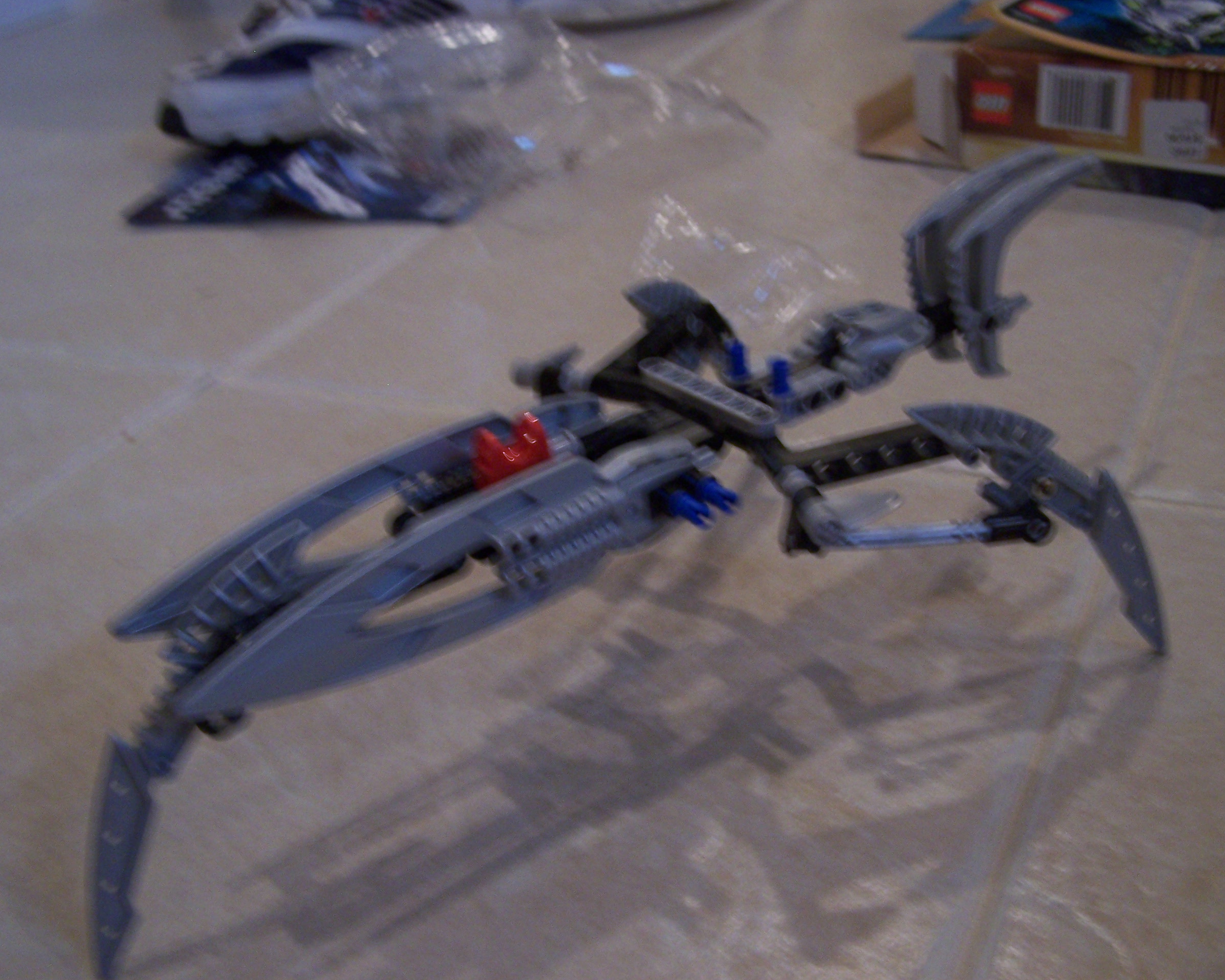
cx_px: 648
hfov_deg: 45.8
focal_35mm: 40
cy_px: 490
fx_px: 1450
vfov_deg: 37.3
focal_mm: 6.3
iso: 140
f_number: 2.8
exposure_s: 1/8
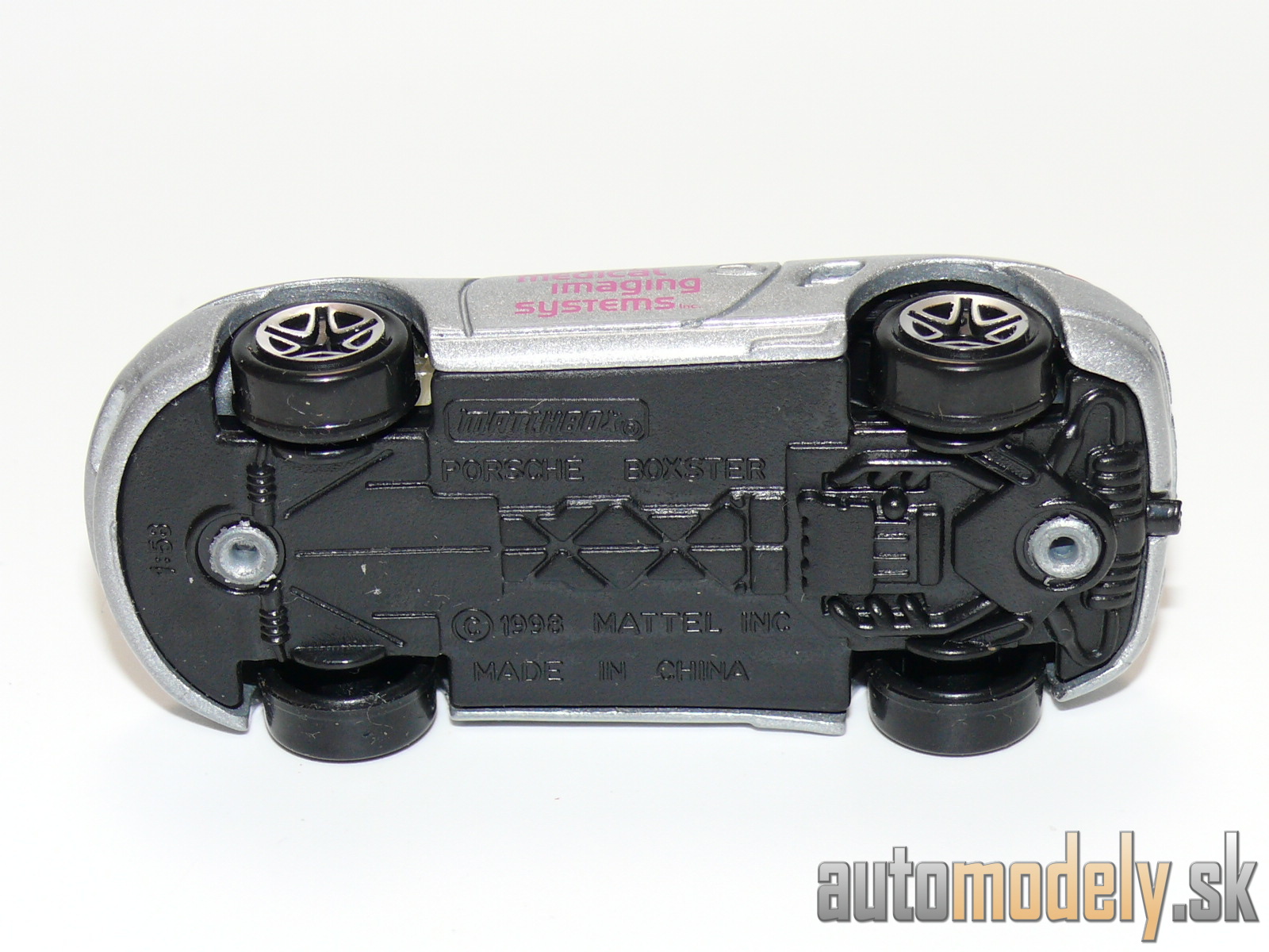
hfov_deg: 19.3
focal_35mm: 102
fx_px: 3739
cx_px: 634
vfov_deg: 14.5
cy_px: 476
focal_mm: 13.3
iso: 100
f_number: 4
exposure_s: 1/30
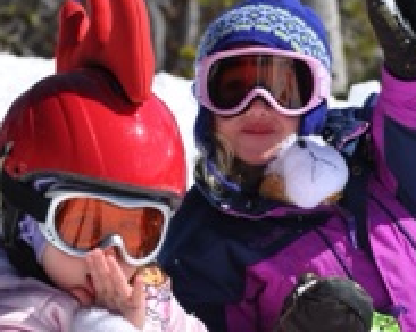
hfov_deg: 5.7
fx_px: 4182
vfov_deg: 4.5
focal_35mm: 340
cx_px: 336
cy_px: 149
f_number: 8
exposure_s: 1/1000
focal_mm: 92
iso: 200
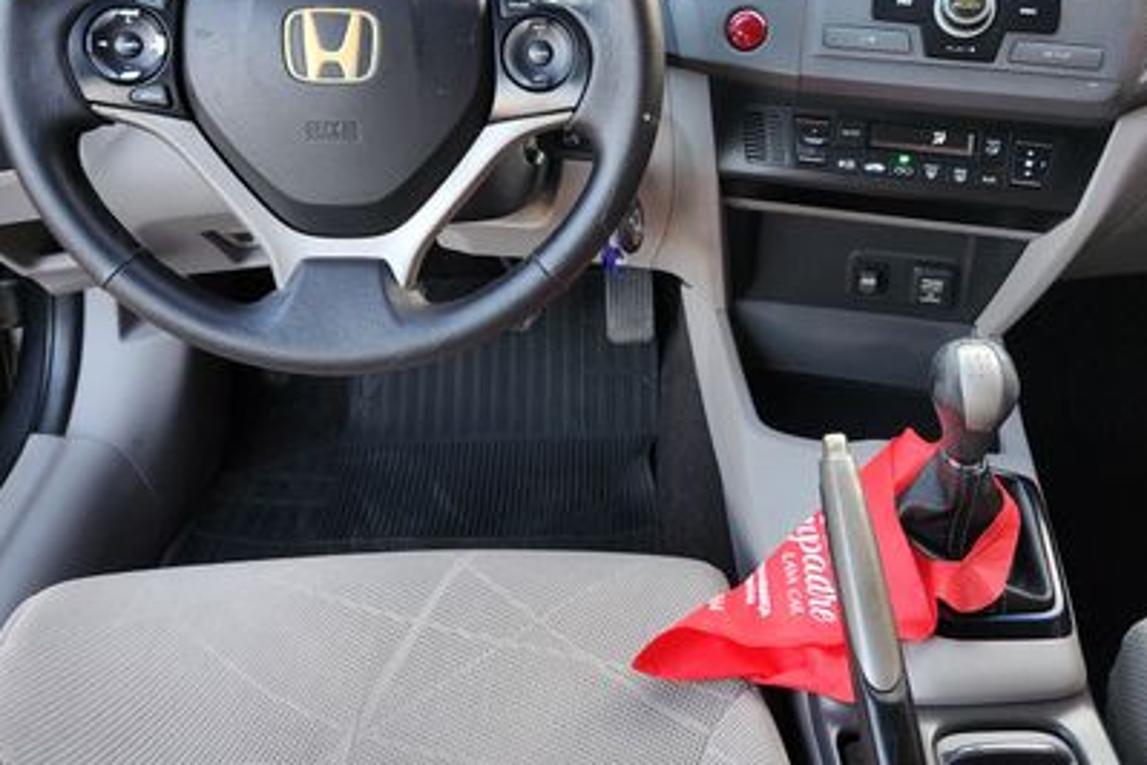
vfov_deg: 36.0
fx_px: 1147
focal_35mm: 36
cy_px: 193
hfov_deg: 52.9
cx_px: 673
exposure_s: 1/120
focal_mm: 5.4
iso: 500
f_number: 1.8
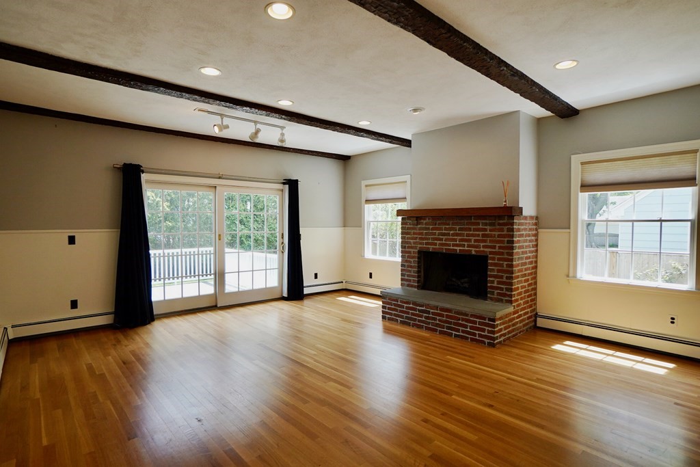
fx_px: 350
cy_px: 234
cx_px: 350
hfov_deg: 90.0
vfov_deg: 67.4
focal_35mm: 18
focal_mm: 12
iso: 320
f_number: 4
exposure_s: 1/160
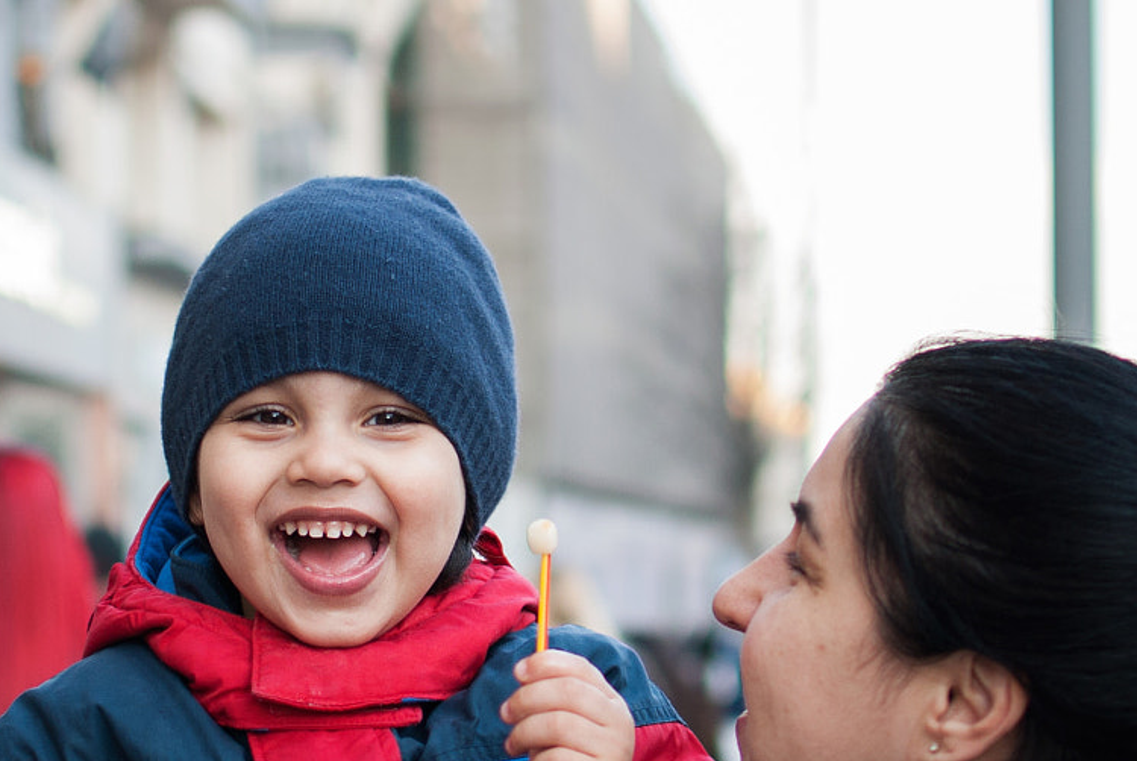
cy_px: 509
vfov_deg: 12.2
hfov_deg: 18.2
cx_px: 353
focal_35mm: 112
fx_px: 3544
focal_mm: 35
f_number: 1.8
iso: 100
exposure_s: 1/200
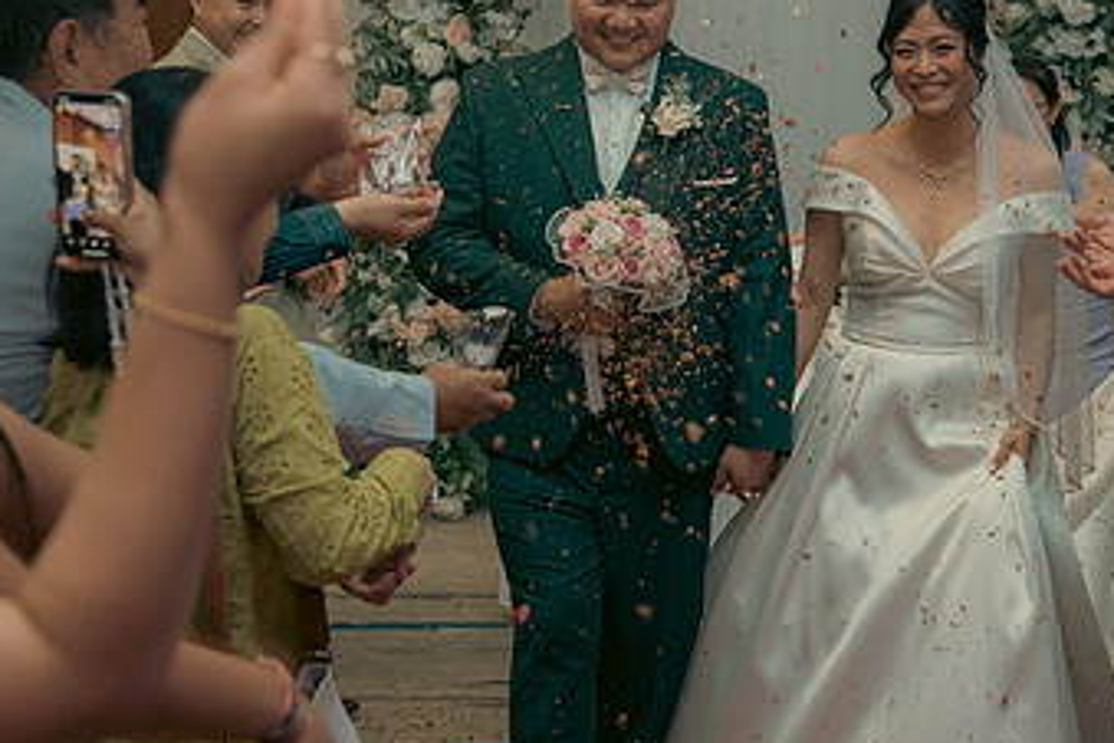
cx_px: 927
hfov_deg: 30.1
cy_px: 340
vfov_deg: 20.9
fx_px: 2011
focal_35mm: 65
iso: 2500
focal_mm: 38
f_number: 3.5
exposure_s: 1/160
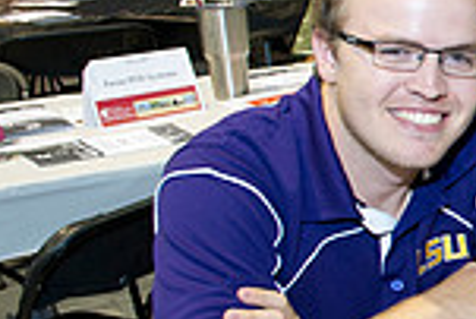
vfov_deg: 14.9
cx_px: 857
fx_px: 1218
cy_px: 174
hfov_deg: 17.8
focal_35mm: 92
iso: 1250
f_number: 5
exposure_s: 1/60
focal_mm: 24
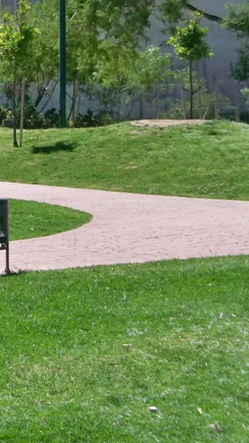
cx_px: -314
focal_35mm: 116
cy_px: 52
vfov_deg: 18.2
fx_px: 1361
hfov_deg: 9.5
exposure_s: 1/1000
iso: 80
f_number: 3.5
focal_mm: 6.2
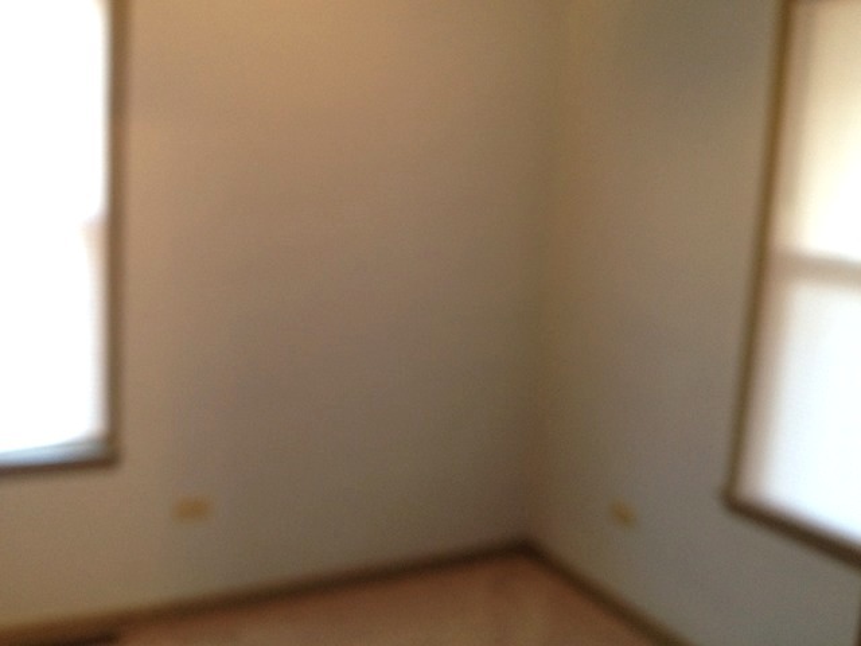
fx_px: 871
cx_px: 430
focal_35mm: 35
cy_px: 323
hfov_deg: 52.6
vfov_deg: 40.7
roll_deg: -4.5
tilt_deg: -10.9
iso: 160
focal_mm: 4.28
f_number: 2.4
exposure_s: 1/20
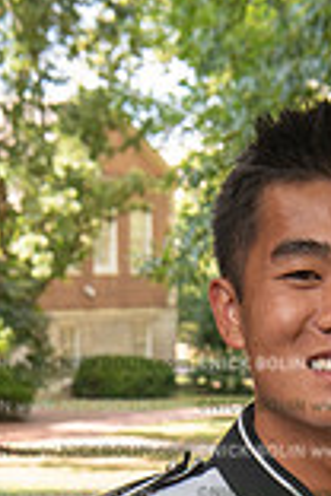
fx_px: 1834
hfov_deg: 10.2
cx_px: 341
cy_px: 668
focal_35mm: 133
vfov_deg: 14.7
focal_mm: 46
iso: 500
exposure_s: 1/100
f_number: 8
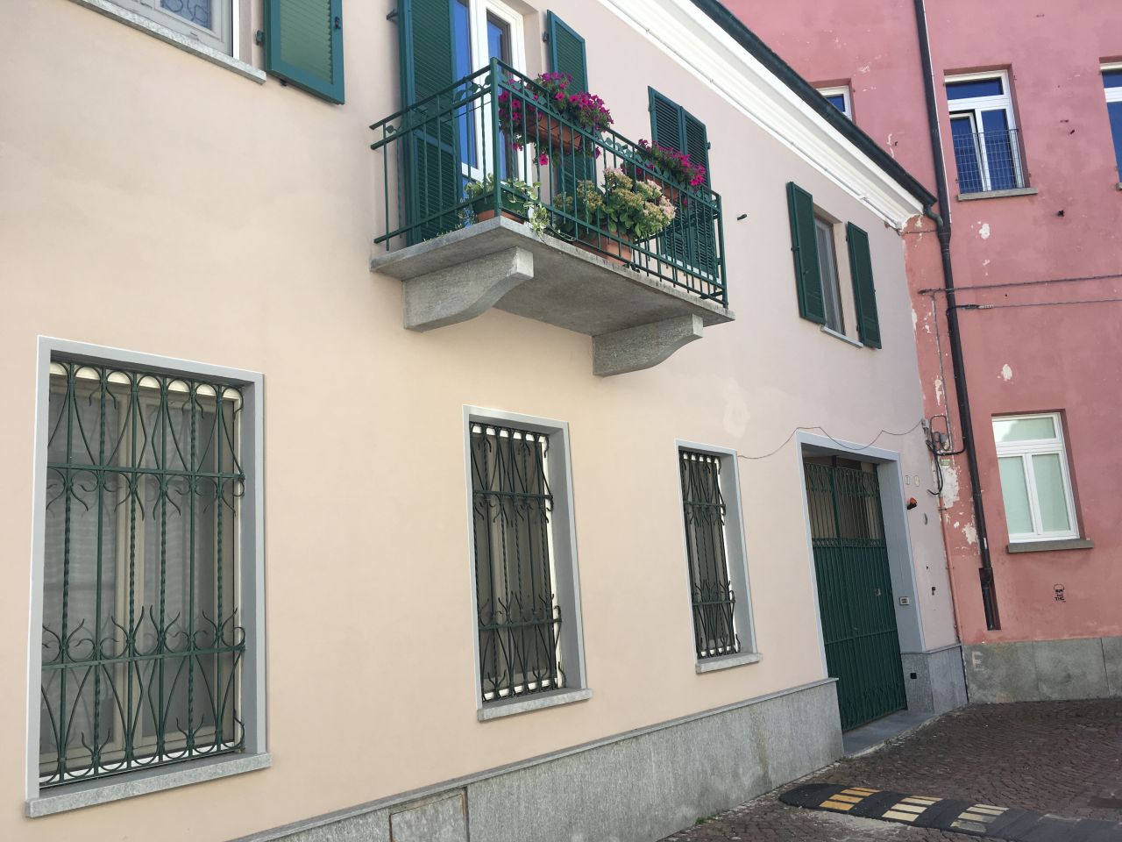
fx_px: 940
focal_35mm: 29
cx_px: 561
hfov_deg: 61.7
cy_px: 421
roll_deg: +3.3
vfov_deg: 48.2
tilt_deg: +10.0
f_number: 2.2
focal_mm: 4.15
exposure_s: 1/509
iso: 25
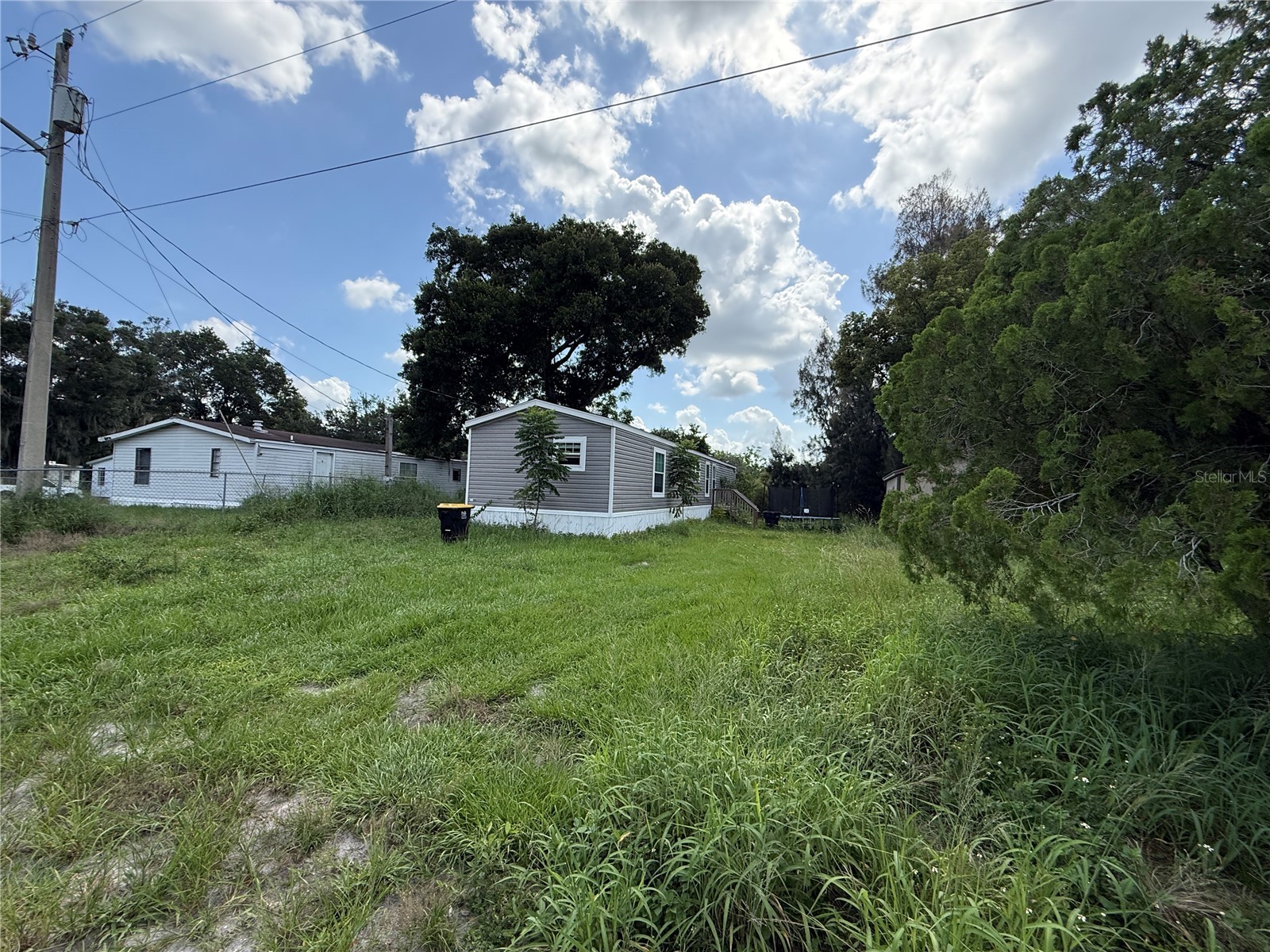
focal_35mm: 14
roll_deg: -1.6
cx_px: 635
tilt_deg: +2.3
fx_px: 514
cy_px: 476
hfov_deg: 102.1
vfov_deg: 85.7
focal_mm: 2.22
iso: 80
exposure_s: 1/1961
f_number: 2.2
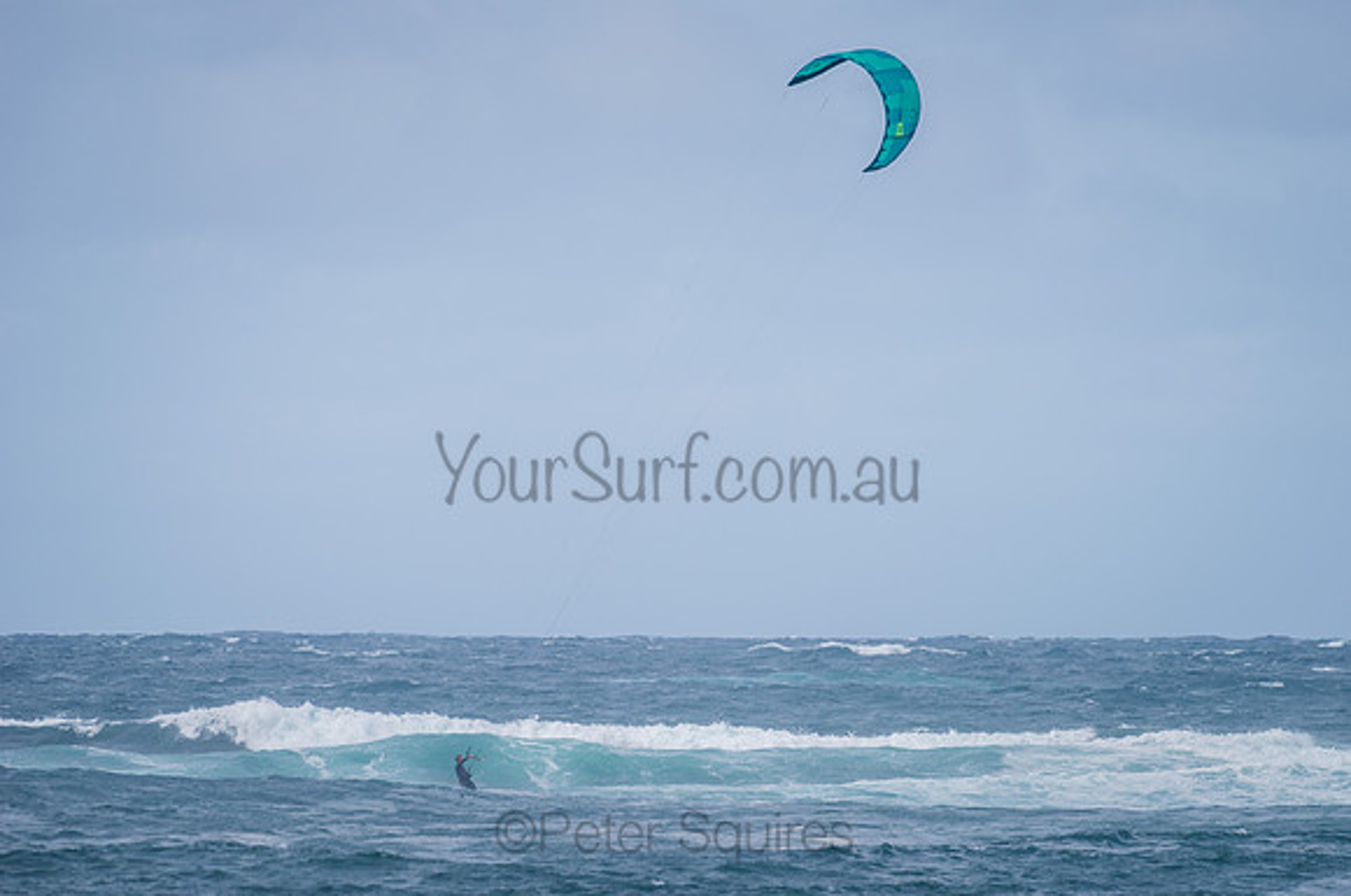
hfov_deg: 3.8
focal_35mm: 546
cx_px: 736
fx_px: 20477
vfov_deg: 2.5
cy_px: 447
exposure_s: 1/1000
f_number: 5.6
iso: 72
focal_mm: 500
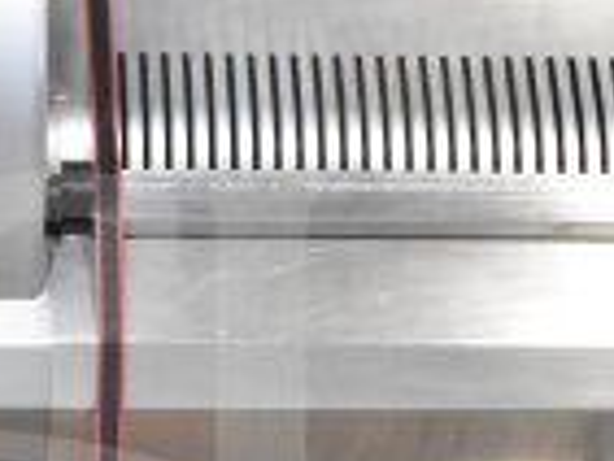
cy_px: 520
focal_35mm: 150
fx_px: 2663
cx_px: -70
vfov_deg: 9.8
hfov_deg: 12.9
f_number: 6.3
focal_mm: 24
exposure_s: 1/160
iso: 6400
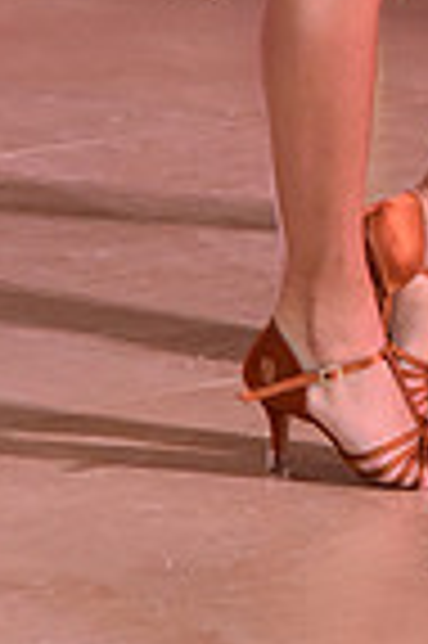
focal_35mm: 345
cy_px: -522
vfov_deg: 5.9
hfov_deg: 4.0
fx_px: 6167
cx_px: 637
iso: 2500
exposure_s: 1/320
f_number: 7.1
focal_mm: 85
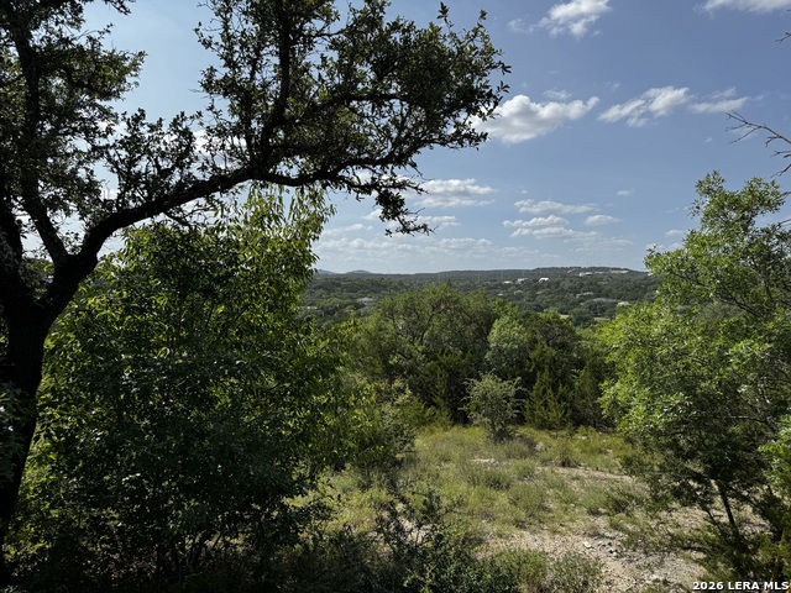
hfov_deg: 71.6
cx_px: 396
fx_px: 548
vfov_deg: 56.8
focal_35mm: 24
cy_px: 296
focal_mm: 6.76
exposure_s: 1/5814
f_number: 1.78
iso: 80
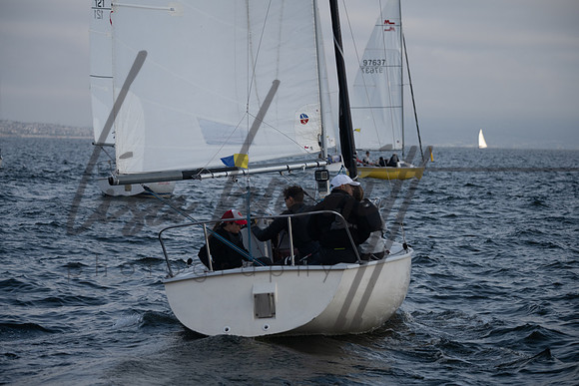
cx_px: 290
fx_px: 2413
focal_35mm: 150
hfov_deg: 13.7
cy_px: 193
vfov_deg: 9.2
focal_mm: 150
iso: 400
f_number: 5
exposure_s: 1/1600
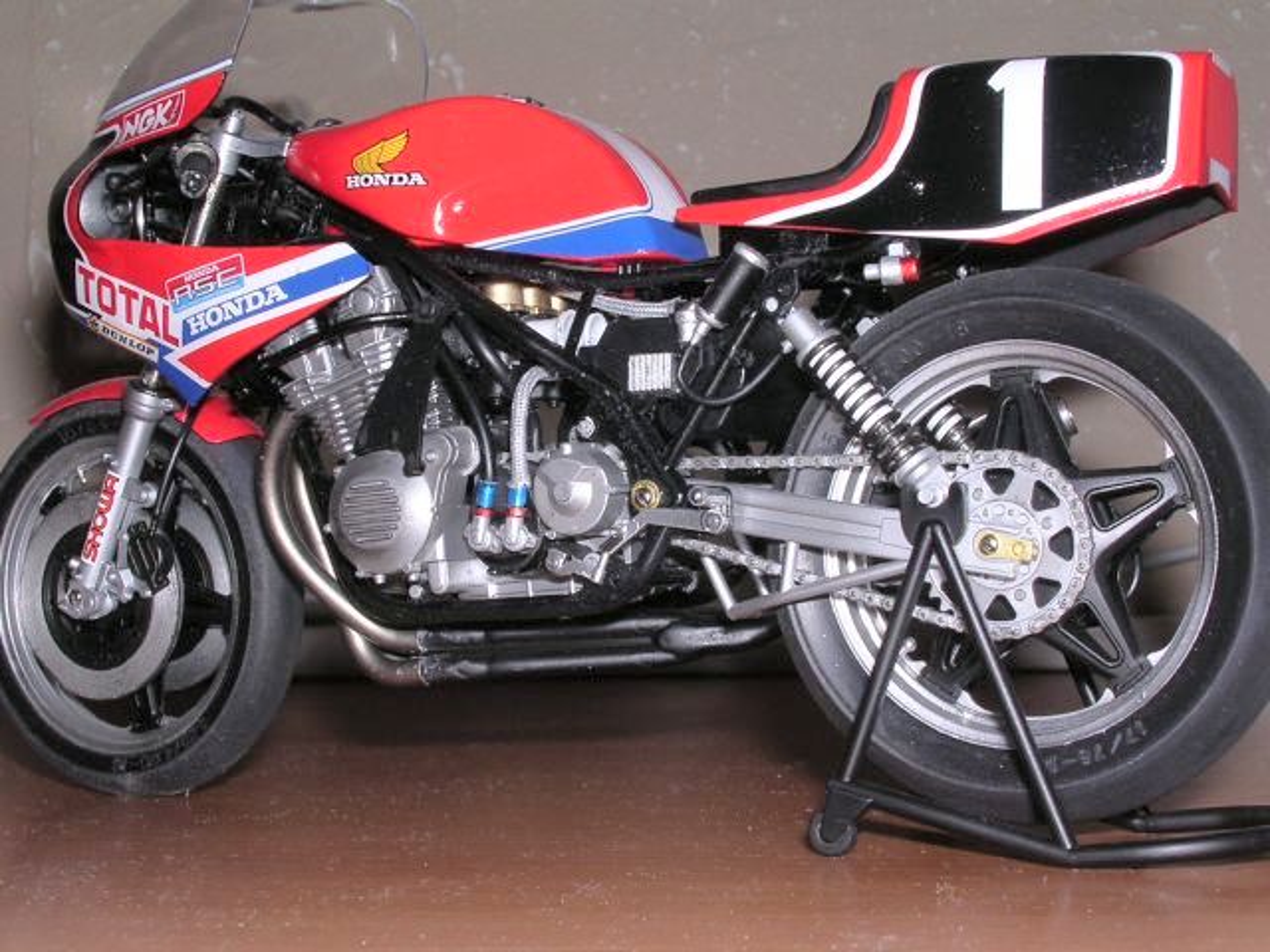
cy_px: 476
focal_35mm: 60
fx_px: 2201
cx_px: 635
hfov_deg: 32.2
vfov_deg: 24.4
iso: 100
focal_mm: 9.1
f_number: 6.8
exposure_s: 1/60.1
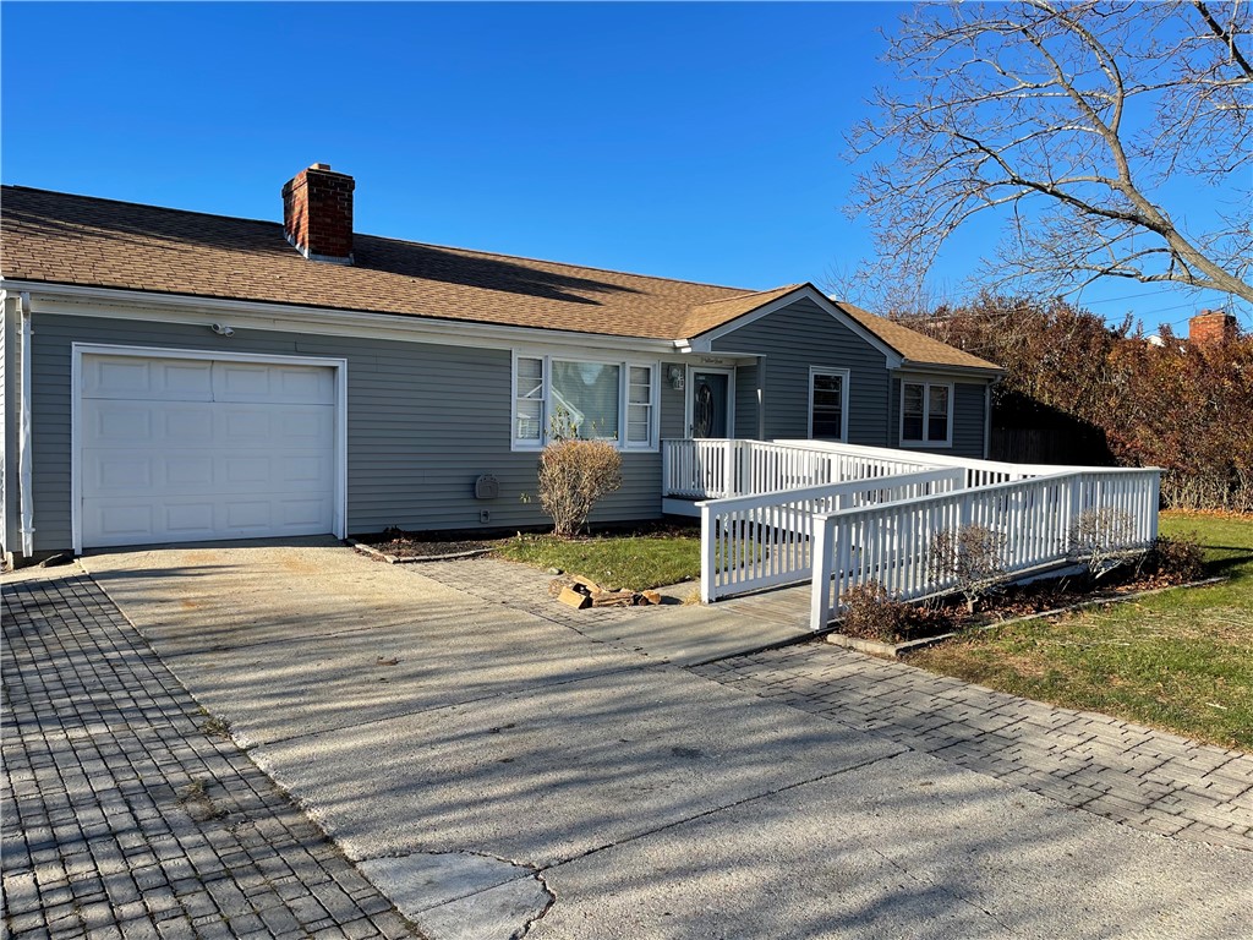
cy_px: 470
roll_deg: -1.1
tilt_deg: -2.0
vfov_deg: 53.1
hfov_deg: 67.3
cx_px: 626
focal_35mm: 26
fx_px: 941
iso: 32
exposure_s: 1/2387
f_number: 1.6
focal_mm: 5.1
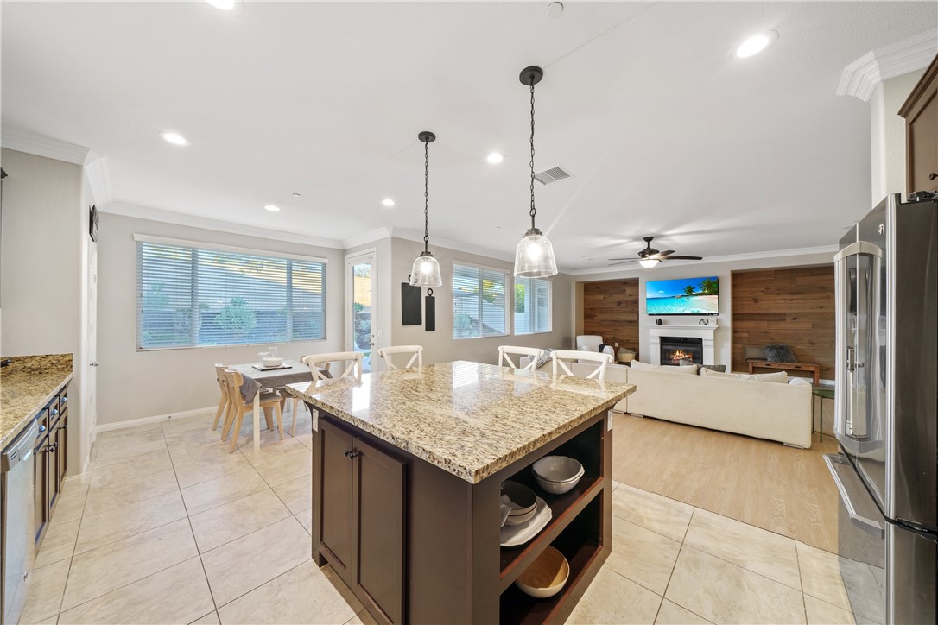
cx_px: 469
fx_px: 313
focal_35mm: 12
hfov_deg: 112.6
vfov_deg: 90.0
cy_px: 312
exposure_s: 1/2
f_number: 9
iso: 200
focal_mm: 12
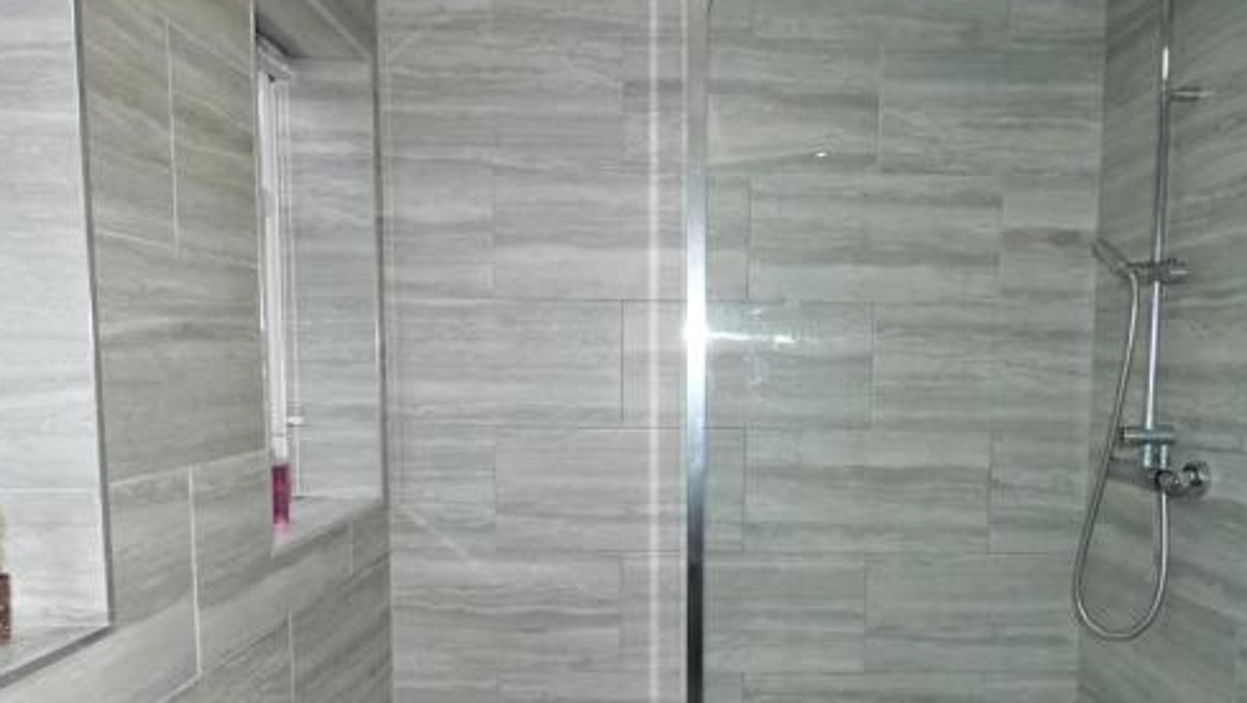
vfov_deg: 44.0
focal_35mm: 26
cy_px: 449
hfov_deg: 71.7
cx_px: 689
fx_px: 860
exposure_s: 1/50
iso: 80
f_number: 2.8
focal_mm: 3.6
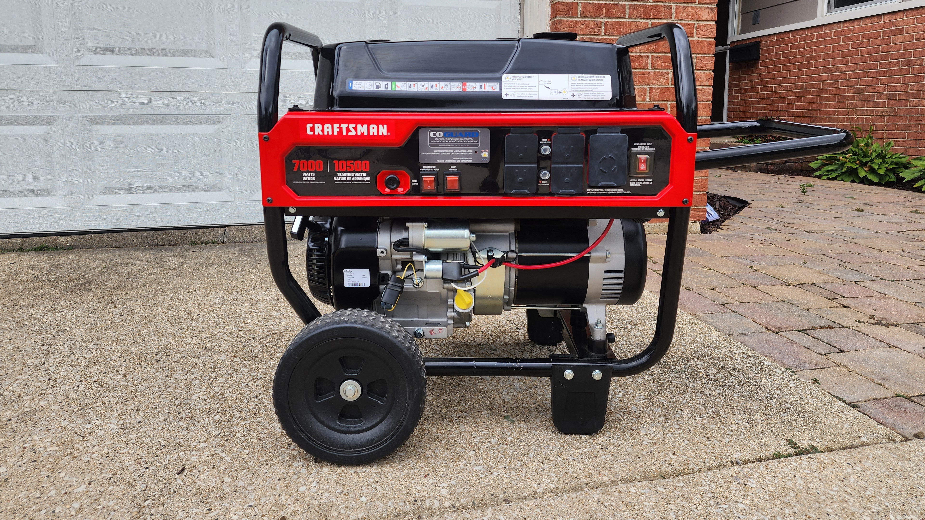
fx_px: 638
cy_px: 197
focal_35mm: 26
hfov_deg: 71.9
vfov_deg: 44.0
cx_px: 454
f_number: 1.8
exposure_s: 1/455
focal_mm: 6.4
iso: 12
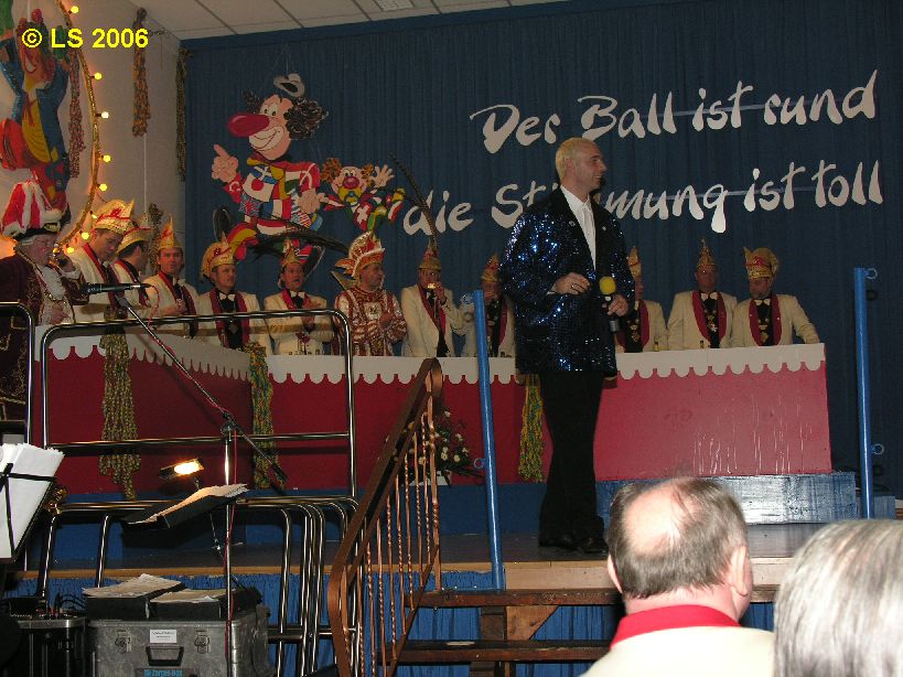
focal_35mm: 54
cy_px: 338
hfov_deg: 35.5
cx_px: 452
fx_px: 1408
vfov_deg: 27.0
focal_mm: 13.8
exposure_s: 1/60.1
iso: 100
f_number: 4.4
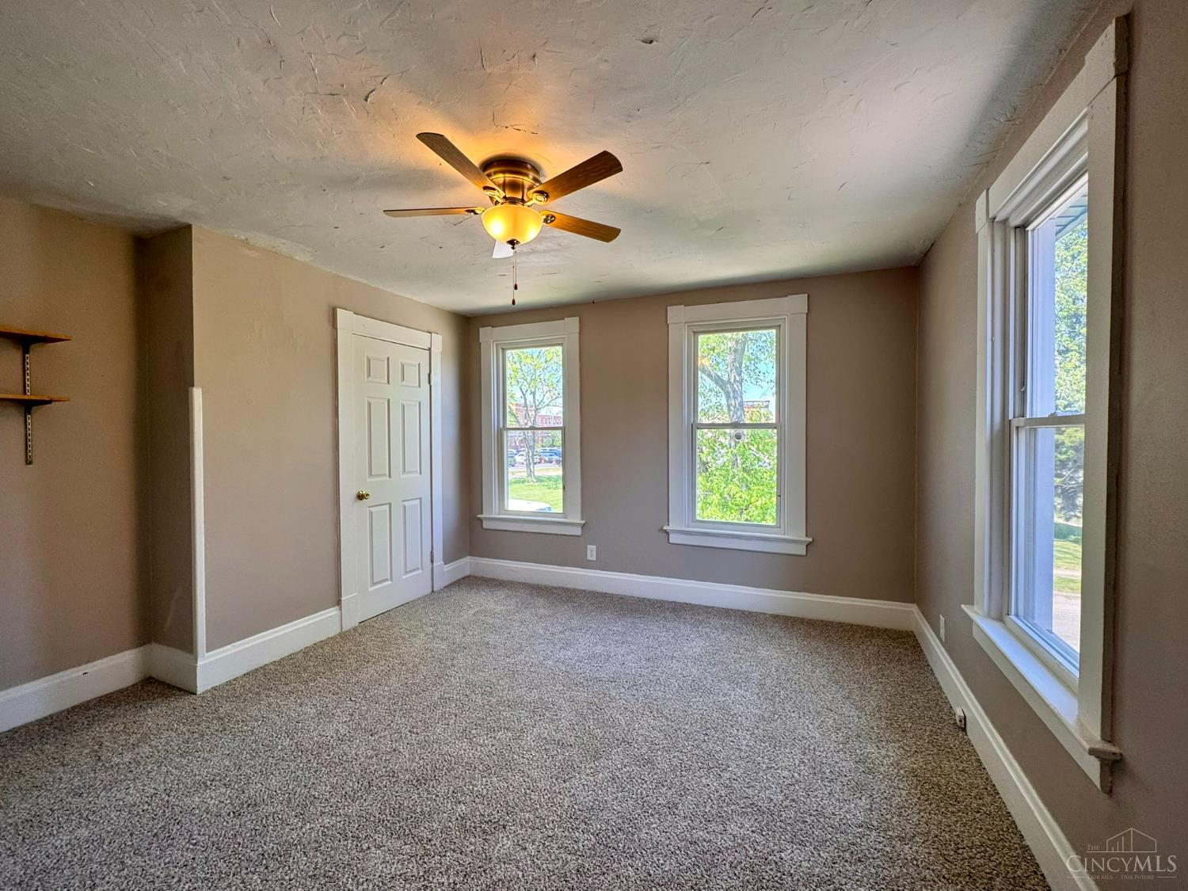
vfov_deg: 85.7
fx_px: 480
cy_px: 446
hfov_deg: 102.1
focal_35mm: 14
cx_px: 594
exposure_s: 1/120
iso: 50
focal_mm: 2.22
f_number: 2.2
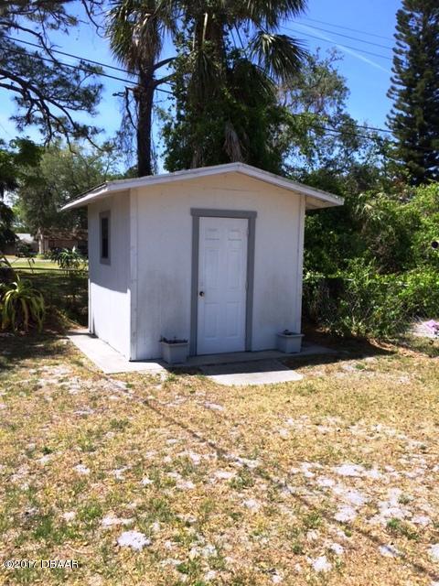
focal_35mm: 29
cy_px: 293
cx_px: 220
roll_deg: -1.6
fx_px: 490
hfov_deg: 48.2
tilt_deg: -1.8
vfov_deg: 61.7
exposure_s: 1/1464
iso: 32
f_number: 2.2
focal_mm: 4.15
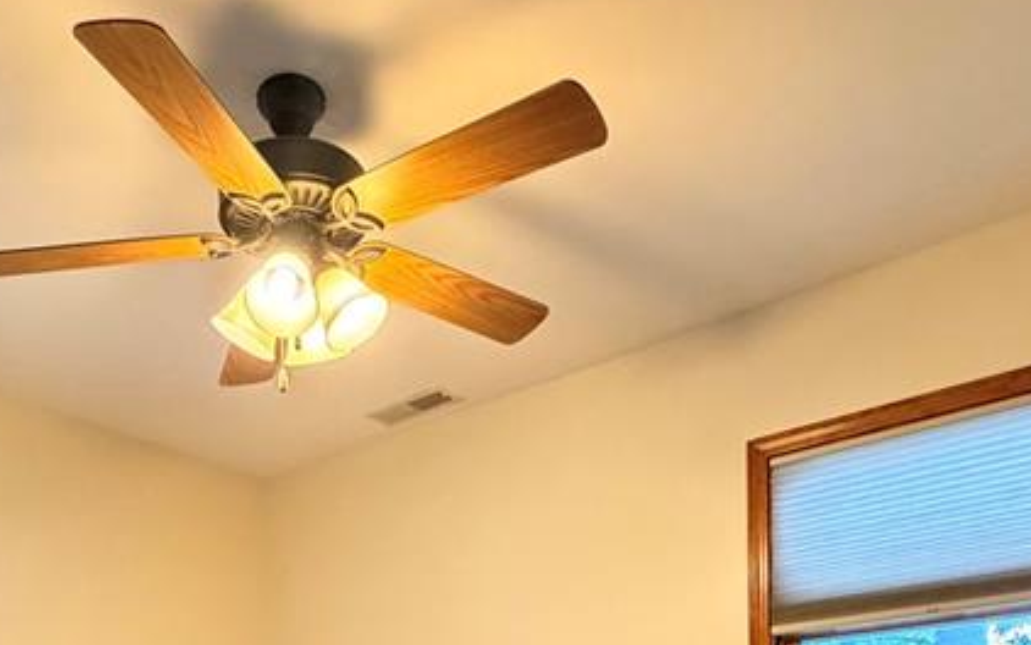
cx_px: 393
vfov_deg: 29.0
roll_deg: +1.1
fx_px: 1012
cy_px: 828
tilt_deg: -0.9
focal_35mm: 36
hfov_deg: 53.5
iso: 800
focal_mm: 2.22
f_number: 2.2
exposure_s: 1/60
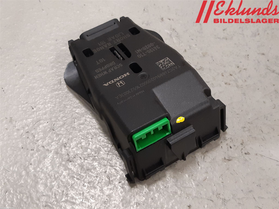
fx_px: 210
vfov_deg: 53.1
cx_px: 140
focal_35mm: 26
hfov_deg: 67.3
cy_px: 104
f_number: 1.7
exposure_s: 1/50
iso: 160
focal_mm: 3.93
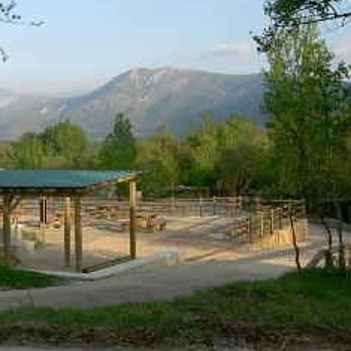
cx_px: 70
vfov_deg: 26.9
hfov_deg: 26.4
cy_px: 170
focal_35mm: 64
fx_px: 734
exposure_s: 1/235
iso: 79
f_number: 4.8
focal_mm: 7.8
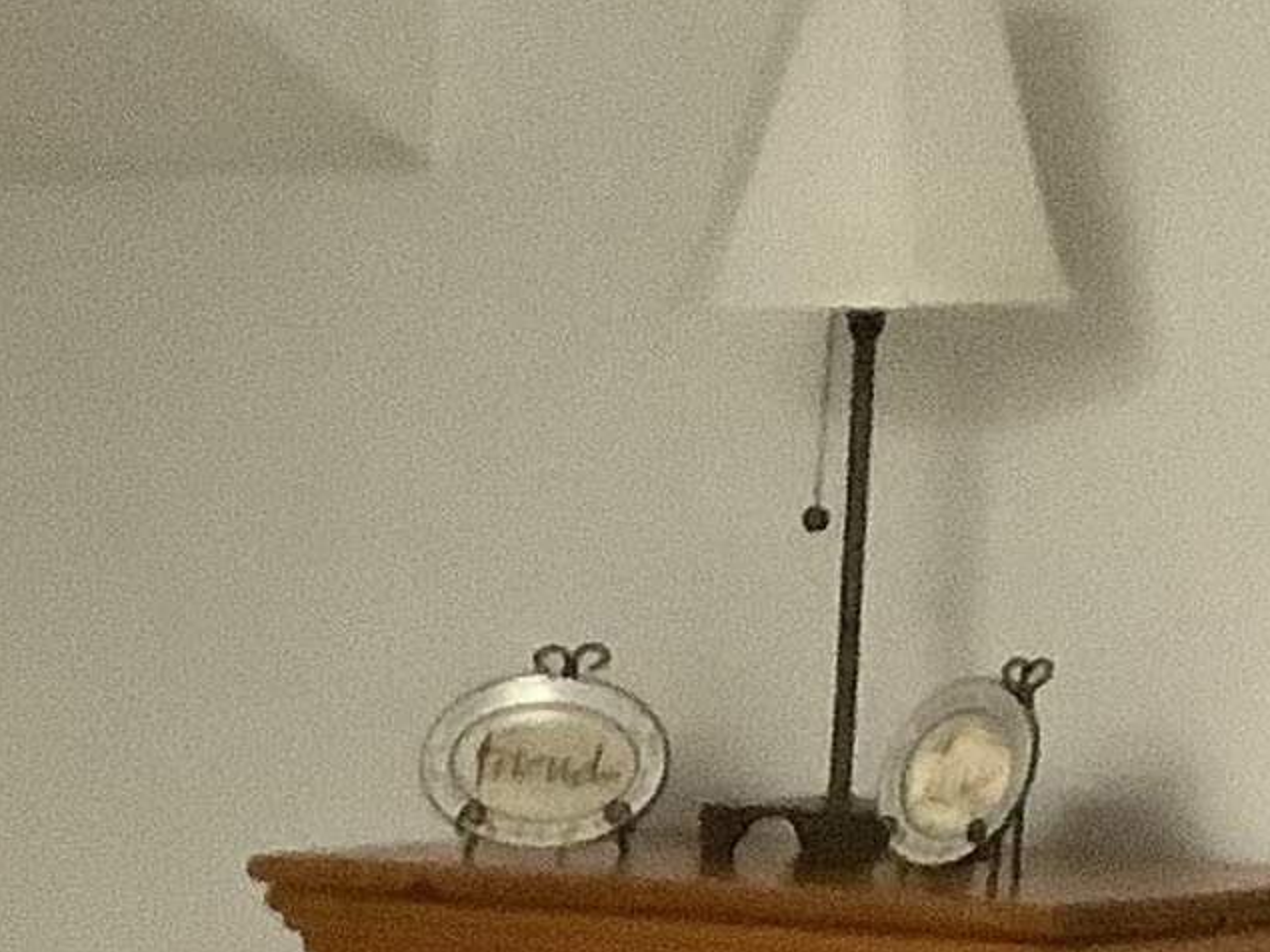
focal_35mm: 150
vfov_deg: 9.2
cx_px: -1430
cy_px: 1962
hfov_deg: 11.6
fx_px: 5502
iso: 320
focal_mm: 3.3
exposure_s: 1/40
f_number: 2.4
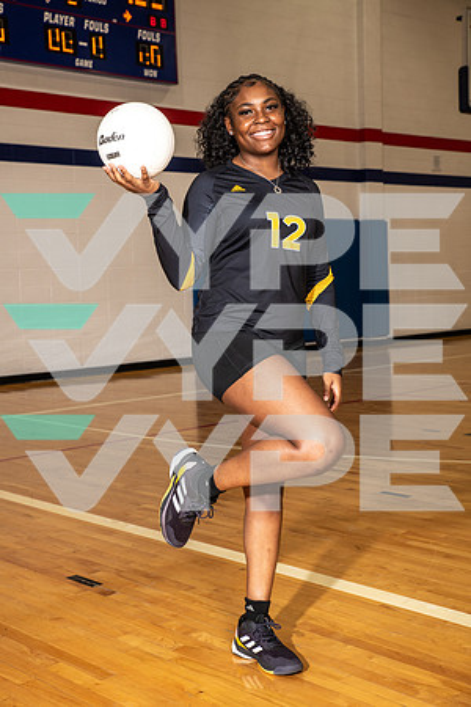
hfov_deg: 26.0
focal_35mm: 52
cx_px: 236
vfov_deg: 38.2
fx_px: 1020
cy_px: 354
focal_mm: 52
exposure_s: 1/250
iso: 320
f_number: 7.1
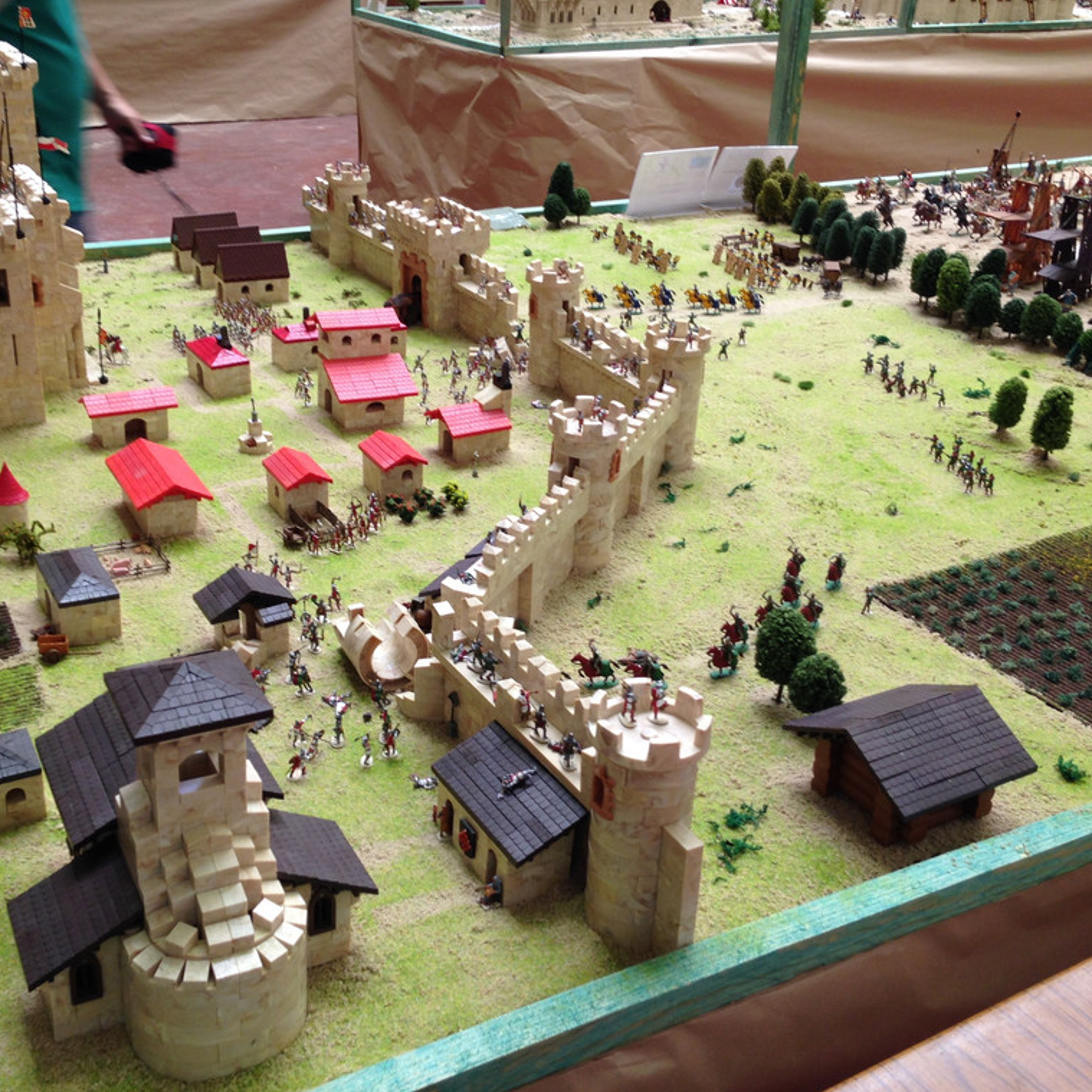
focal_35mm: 41
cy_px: 519
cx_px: 511
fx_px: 1463
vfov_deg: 40.9
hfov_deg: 40.9
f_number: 2.4
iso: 50
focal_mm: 4.12
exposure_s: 1/30
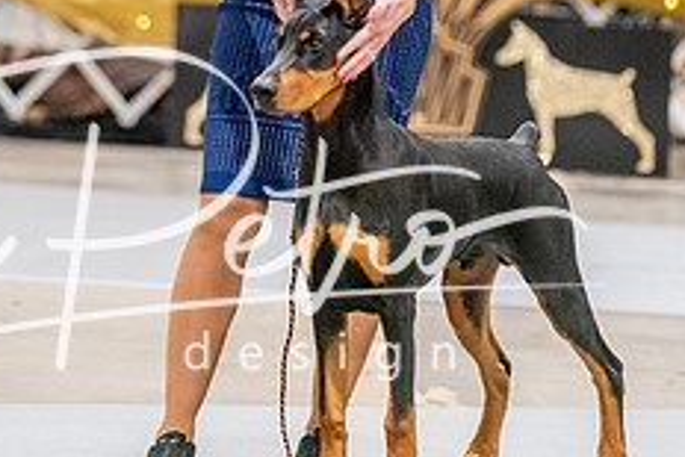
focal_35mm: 500
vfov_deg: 2.8
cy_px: -55
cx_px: 292
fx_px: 9519
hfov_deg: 4.1
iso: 6400
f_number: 2.8
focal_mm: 200
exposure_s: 1/250
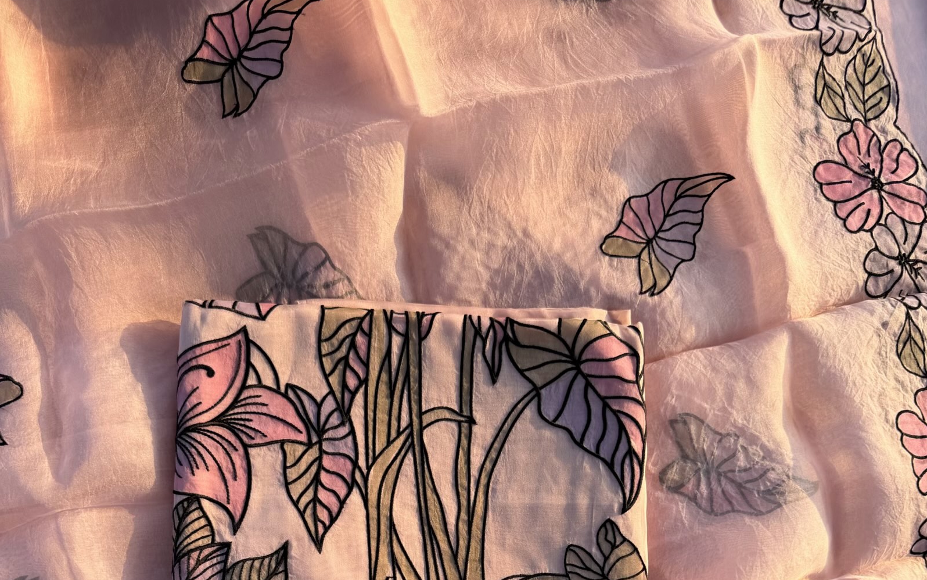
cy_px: 612
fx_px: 859
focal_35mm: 34
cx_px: 464
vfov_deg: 33.3
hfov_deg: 56.7
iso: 80
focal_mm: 6.76
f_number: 1.78
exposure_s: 1/360
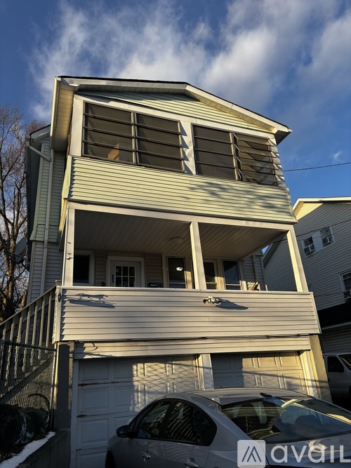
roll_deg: +3.8
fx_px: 352
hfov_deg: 53.0
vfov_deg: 67.3
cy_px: 234
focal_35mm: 26
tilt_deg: +22.1
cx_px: 176
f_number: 1.6
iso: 50
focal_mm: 5.96
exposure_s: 1/1437
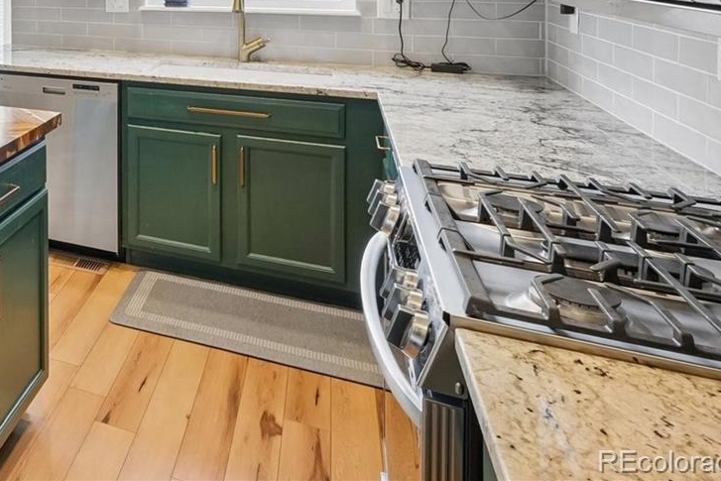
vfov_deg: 34.6
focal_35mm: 33
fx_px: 661
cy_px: -47
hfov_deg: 45.8
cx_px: -35
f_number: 8
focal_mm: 10
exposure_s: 1/5
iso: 800
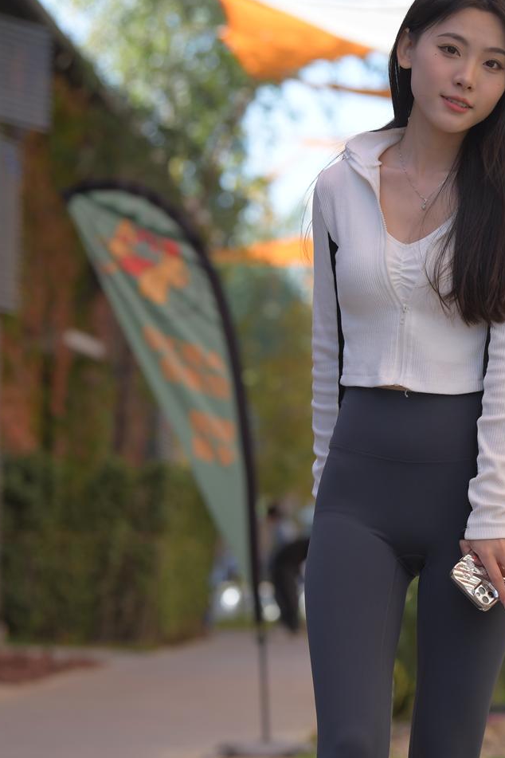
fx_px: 3724
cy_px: 474
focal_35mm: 177
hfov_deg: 7.7
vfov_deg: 11.6
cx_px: 417
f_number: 4
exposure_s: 1/1000
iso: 400
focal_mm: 102
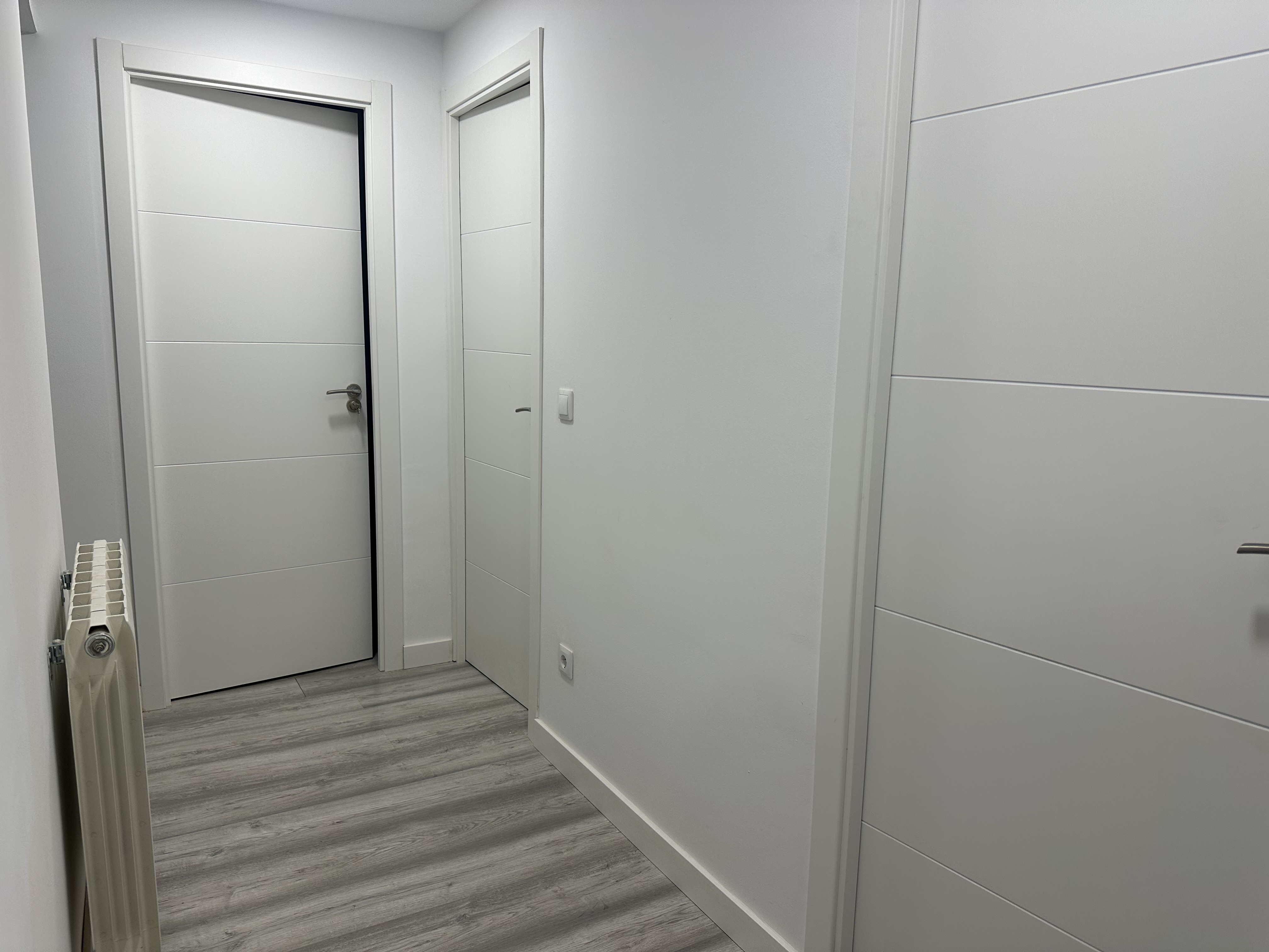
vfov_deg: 56.8
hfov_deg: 71.6
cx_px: 634
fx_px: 880
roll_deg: -0.6
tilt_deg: -9.0
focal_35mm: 24
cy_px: 476
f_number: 1.78
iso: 80
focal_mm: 6.86
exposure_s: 1/100
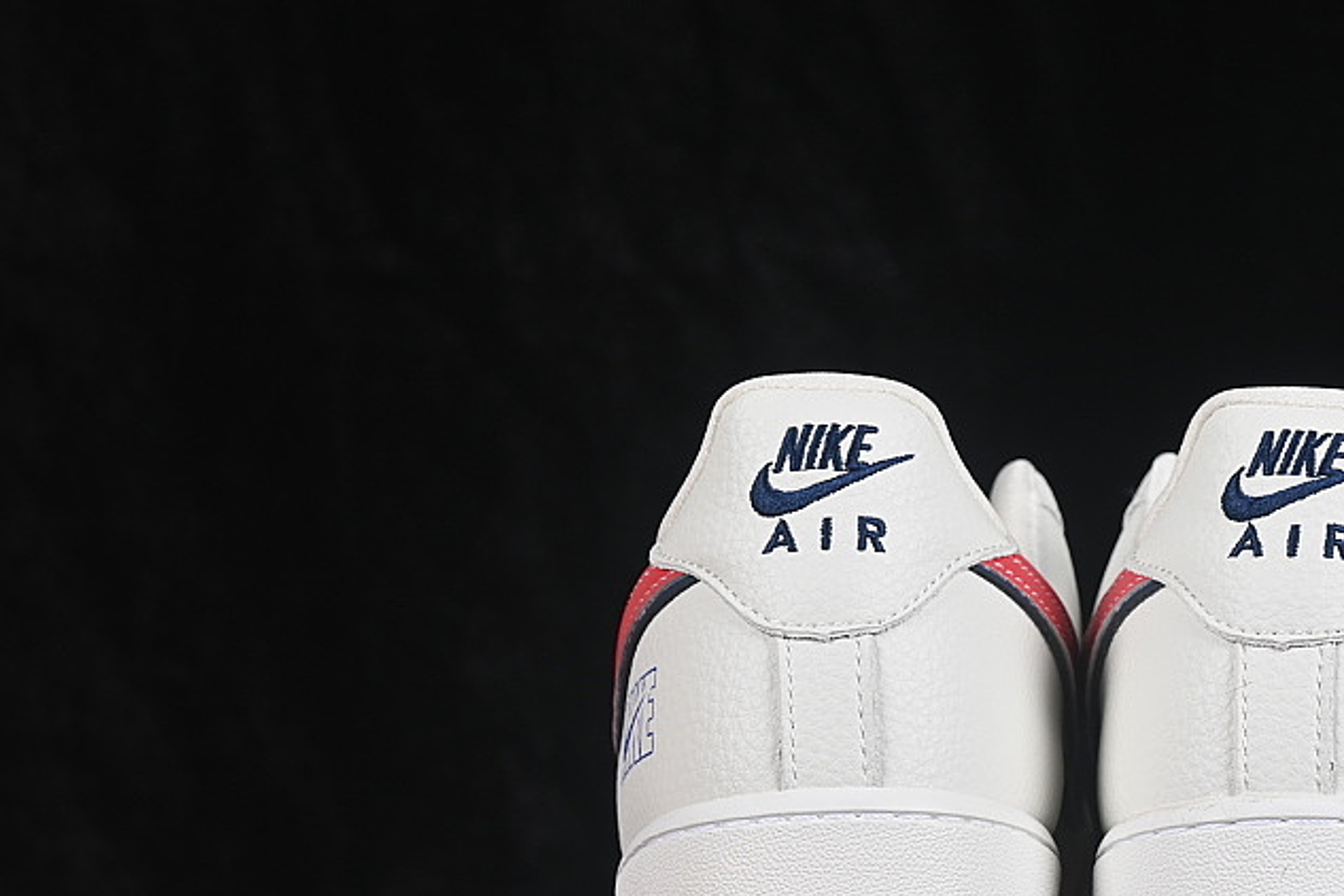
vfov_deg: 10.7
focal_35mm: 128
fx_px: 4778
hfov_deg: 15.9
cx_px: 1144
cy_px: 571
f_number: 8
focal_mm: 50
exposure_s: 1/80
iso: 160
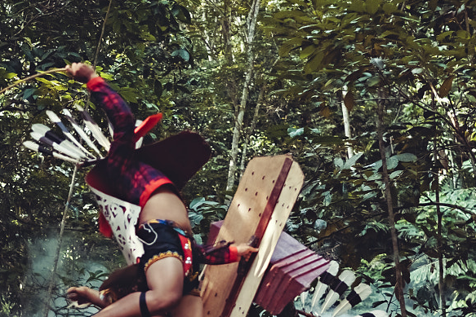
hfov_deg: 20.9
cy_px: 198
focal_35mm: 96
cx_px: 80
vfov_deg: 14.2
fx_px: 1270
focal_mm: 35
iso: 200
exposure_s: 1/400
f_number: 2
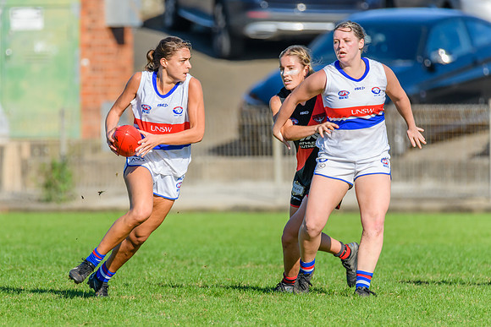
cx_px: 196
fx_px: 11603
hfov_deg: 2.4
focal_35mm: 851
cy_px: 185
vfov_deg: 1.6
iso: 640
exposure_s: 1/1600
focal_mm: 600
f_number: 7.1
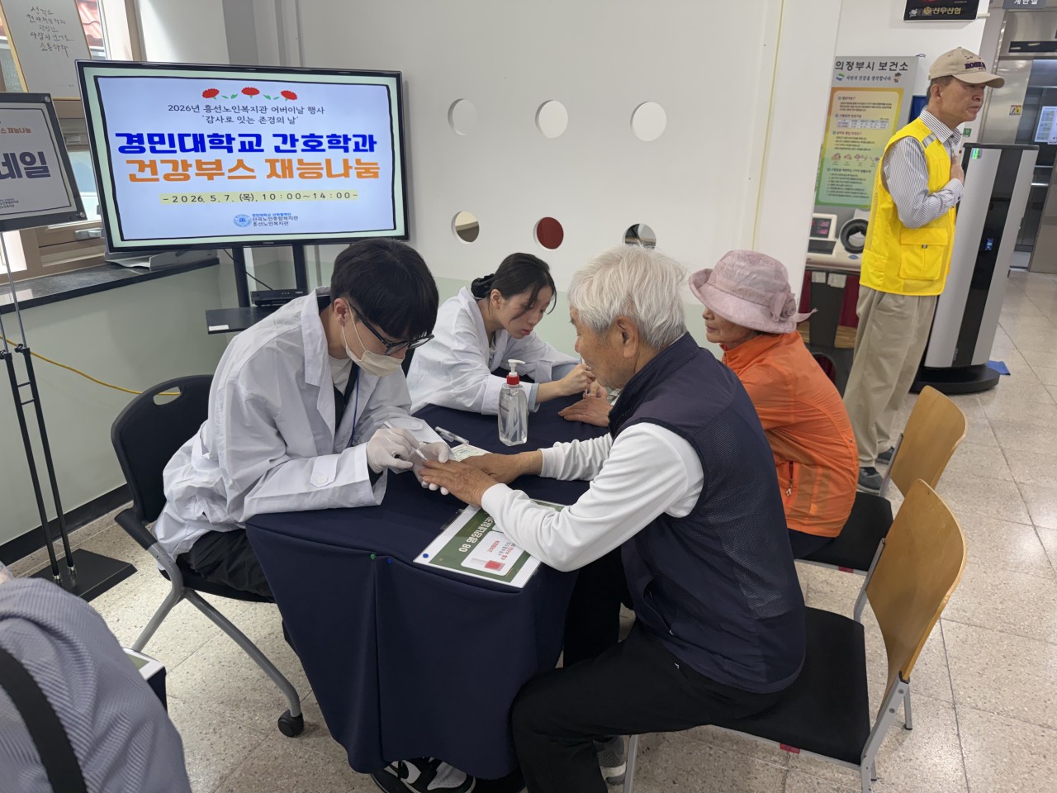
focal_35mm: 24
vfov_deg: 56.8
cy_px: 396
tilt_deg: -20.0
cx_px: 528
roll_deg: -1.8
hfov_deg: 71.6
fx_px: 733
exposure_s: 1/120
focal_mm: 6.76
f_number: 1.78
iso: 160
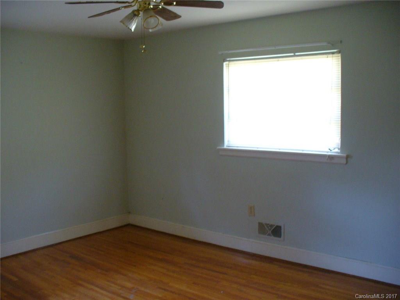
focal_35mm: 37
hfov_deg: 50.1
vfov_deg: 38.7
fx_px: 428
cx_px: 200
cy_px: 150
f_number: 2.8
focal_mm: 6.1
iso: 200
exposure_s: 1/8
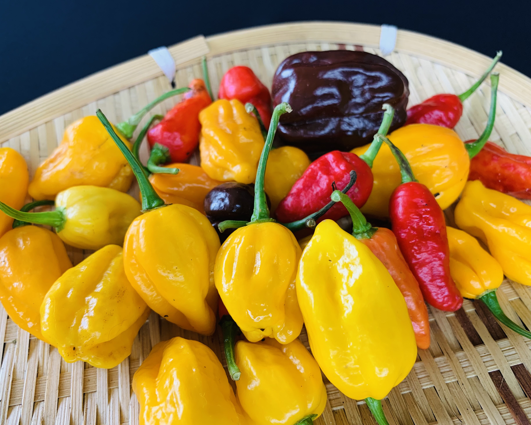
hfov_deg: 62.2
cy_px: 215
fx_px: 440
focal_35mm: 28
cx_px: 251
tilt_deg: -58.0
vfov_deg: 51.5
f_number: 1.8
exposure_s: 1/92
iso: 100
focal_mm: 4.25
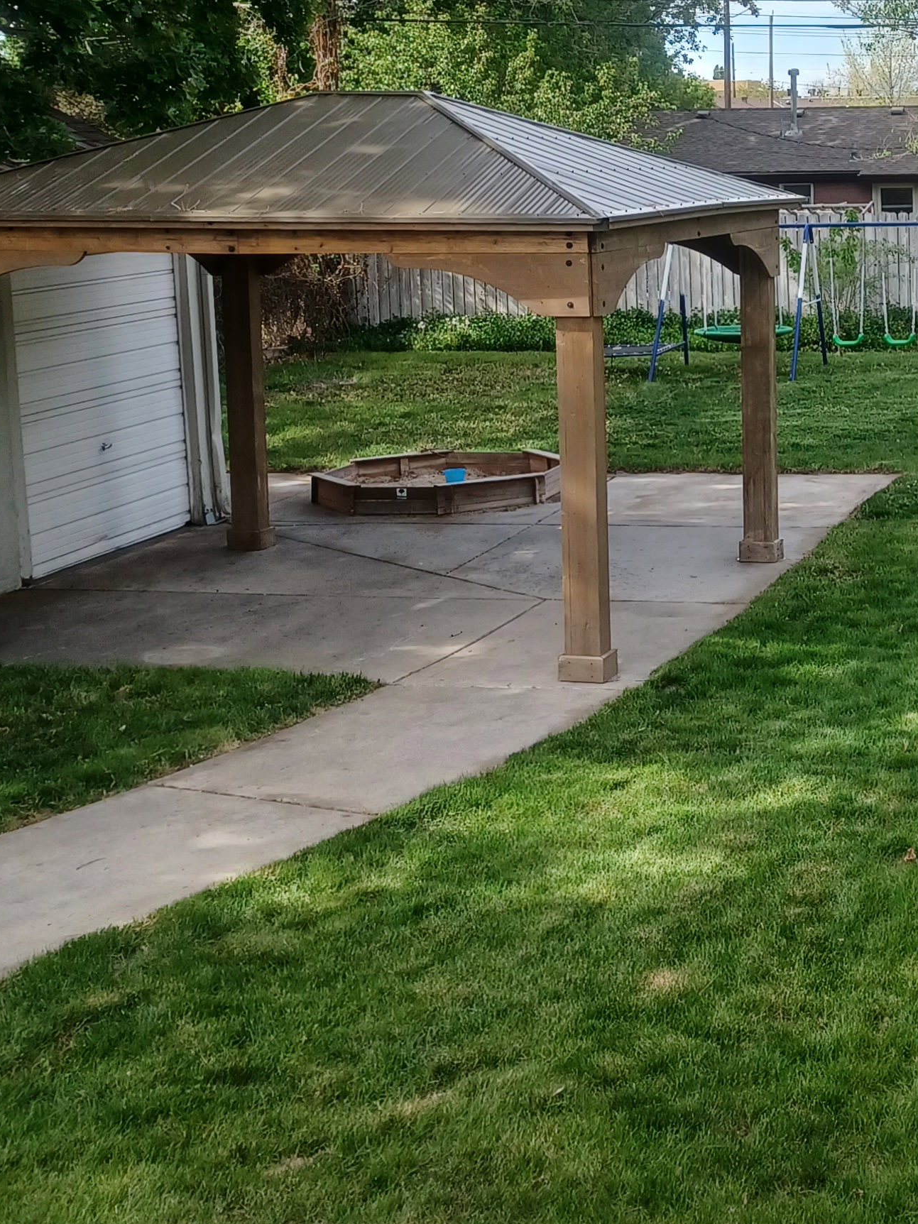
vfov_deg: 33.0
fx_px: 2051
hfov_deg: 24.0
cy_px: 420
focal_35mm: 58
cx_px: 942
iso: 32
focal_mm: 4.6
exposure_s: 1/285
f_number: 1.8
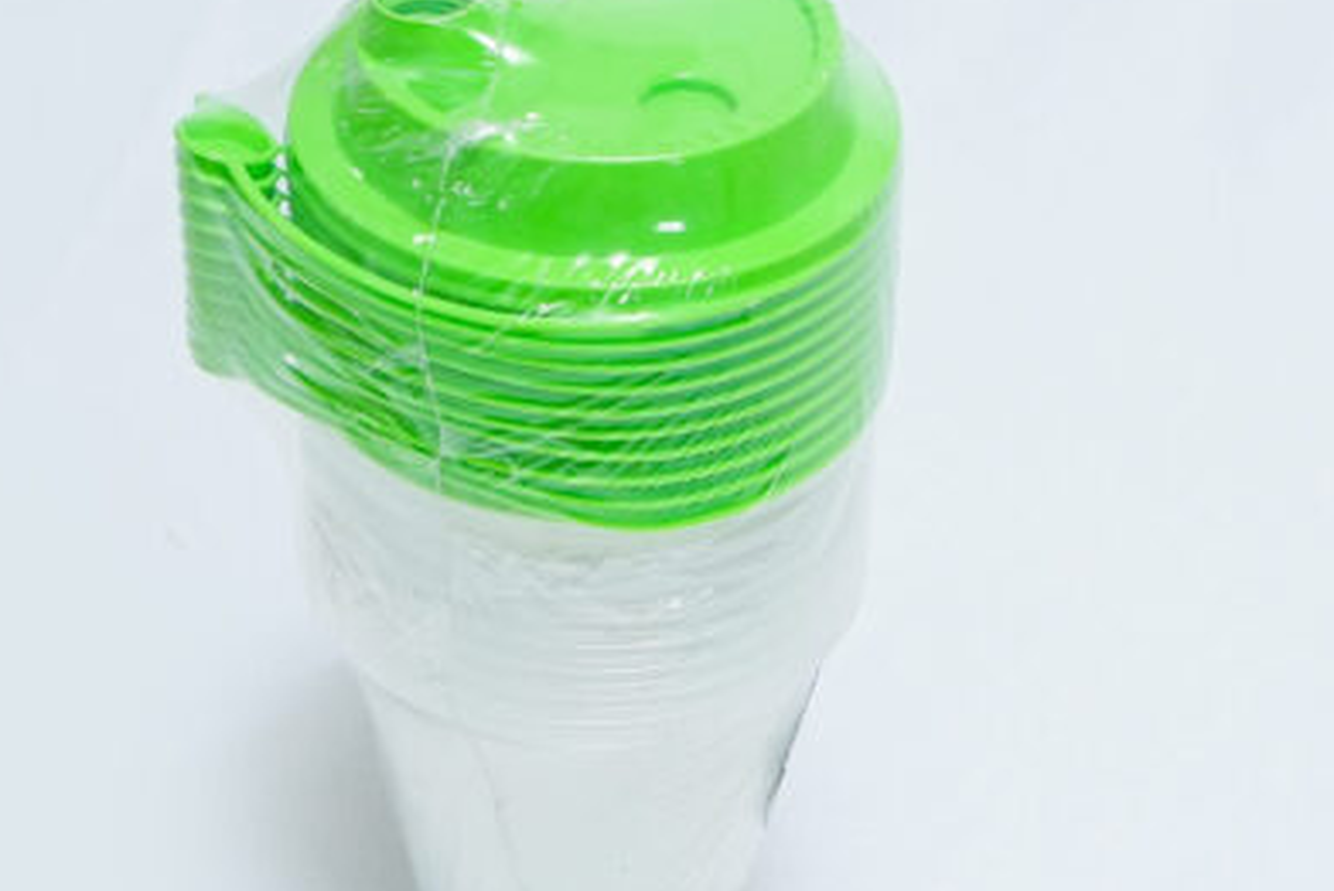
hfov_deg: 21.9
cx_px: 570
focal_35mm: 93
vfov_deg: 14.7
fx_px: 3447
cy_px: 446
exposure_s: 1/160
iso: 2500
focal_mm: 35
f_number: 9
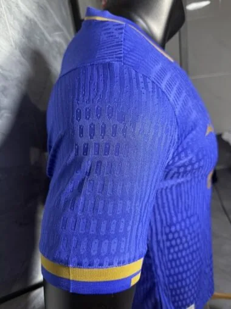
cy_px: 154
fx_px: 214
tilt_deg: -22.4
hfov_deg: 56.8
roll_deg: +8.6
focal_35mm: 24
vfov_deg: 71.6
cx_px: 116
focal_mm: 6.76
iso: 250
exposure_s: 1/50
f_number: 1.78
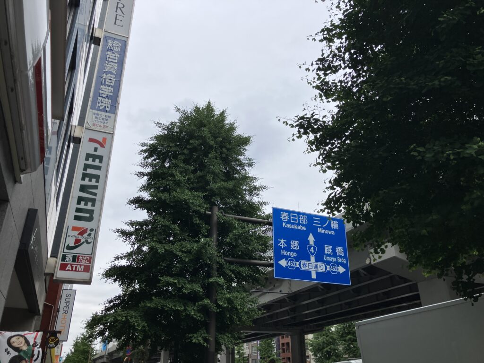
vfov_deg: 49.7
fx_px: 391
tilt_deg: +26.9
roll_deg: +0.8
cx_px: 242
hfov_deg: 63.4
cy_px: 182
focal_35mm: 28
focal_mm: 3.99
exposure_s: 1/1946
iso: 32
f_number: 1.8
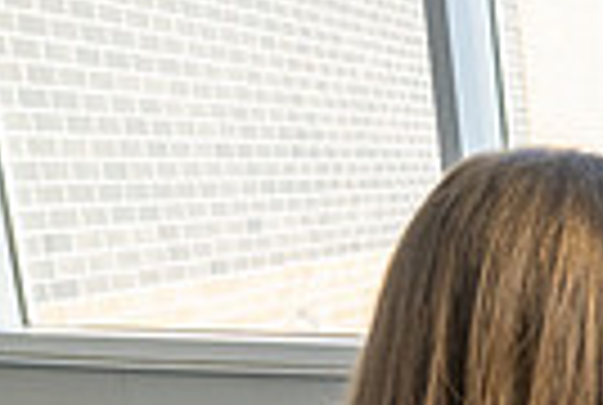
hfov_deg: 14.7
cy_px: 691
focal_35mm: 110
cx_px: 1264
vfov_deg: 11.7
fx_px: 1847
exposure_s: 1/250
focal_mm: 25.5
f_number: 8
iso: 1250
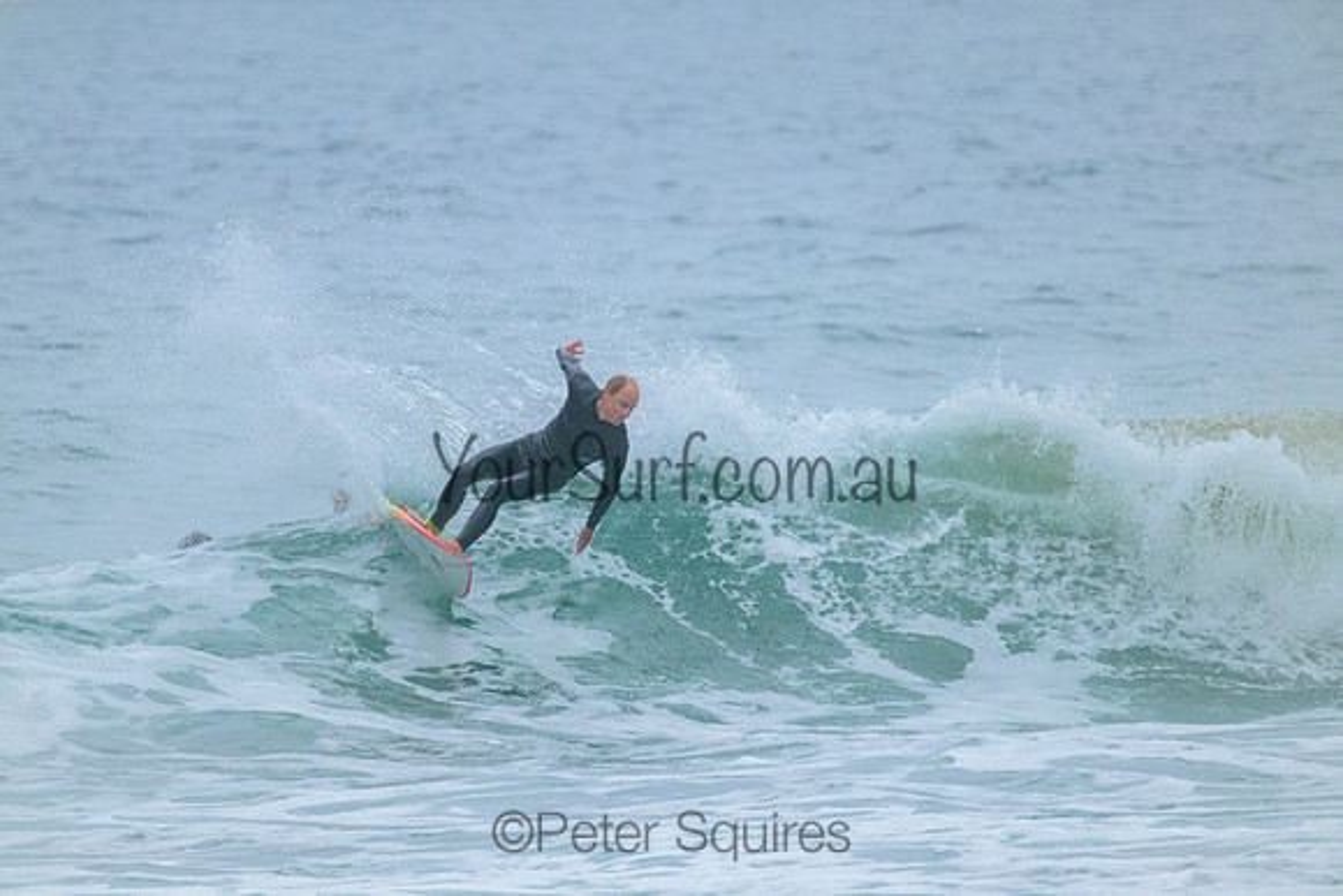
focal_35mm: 800
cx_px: 672
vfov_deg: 1.7
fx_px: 29850
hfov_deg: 2.6
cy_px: 448
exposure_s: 1/1600
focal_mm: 800
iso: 4000
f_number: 11
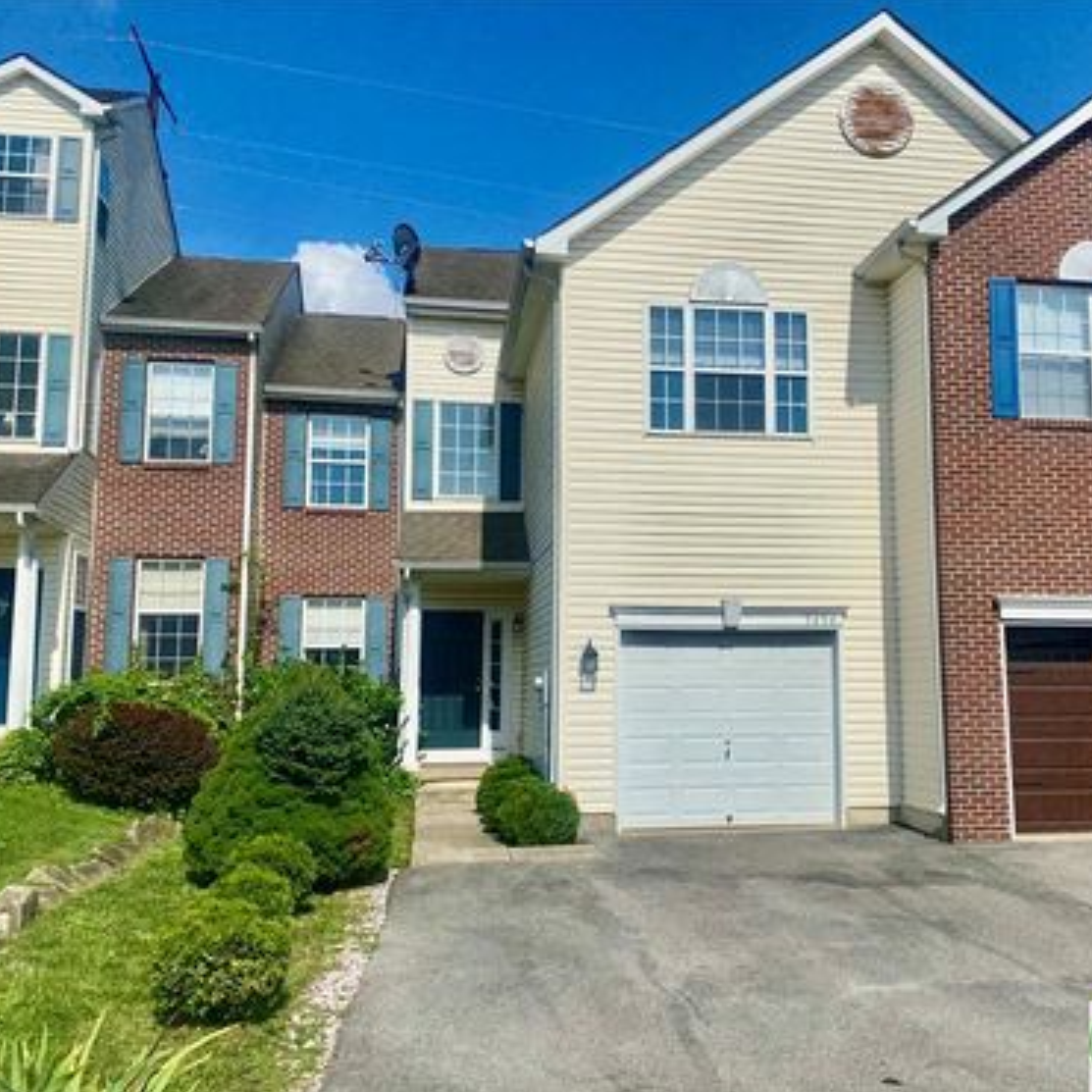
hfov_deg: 52.2
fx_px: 1106
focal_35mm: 31
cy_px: 546
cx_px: 648
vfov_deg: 52.5
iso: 32
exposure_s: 1/6410
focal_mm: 4.25
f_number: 1.8
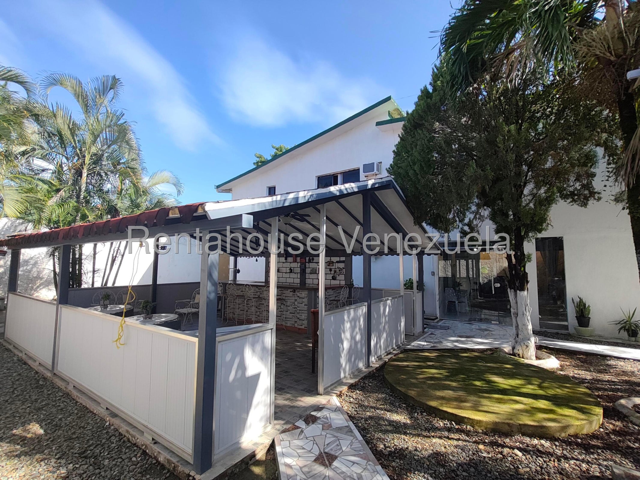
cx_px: 320
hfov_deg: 98.2
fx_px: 277
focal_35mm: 15
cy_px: 240
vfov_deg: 81.8
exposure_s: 1/577
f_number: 2.2
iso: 50
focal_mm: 1.67
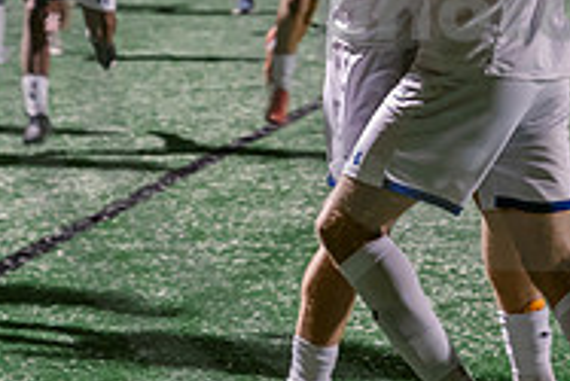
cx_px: 527
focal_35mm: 217
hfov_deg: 9.4
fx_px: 3438
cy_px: -26
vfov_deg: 6.3
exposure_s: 1/125
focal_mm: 70
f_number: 3.5
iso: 2500
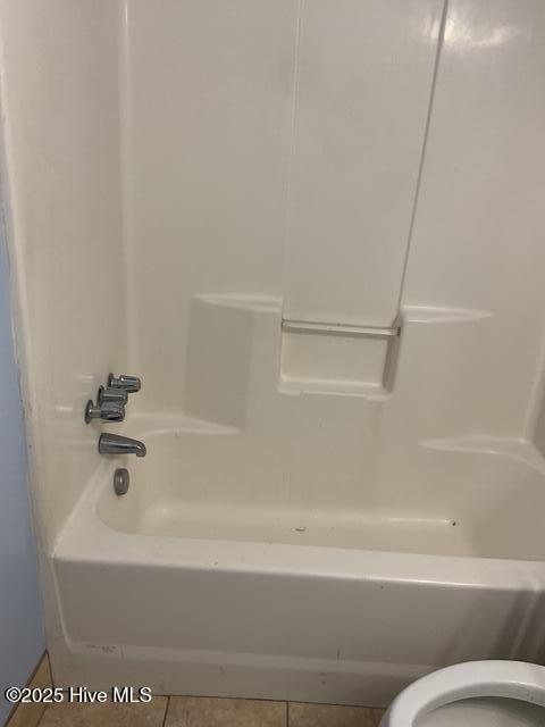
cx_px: 272
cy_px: 364
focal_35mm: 29
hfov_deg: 48.2
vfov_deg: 61.7
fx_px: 609
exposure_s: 1/60
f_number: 1.8
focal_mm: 3
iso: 100
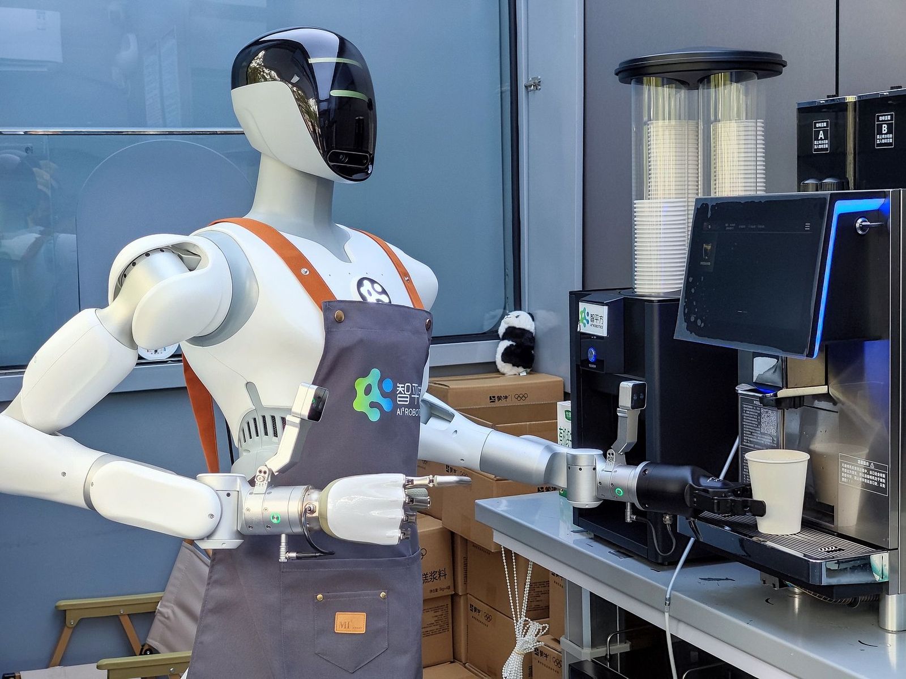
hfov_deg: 45.8
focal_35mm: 41
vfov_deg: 35.1
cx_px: 453
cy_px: 340
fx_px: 1073
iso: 107
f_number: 2
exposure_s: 1/100
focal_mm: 8.16
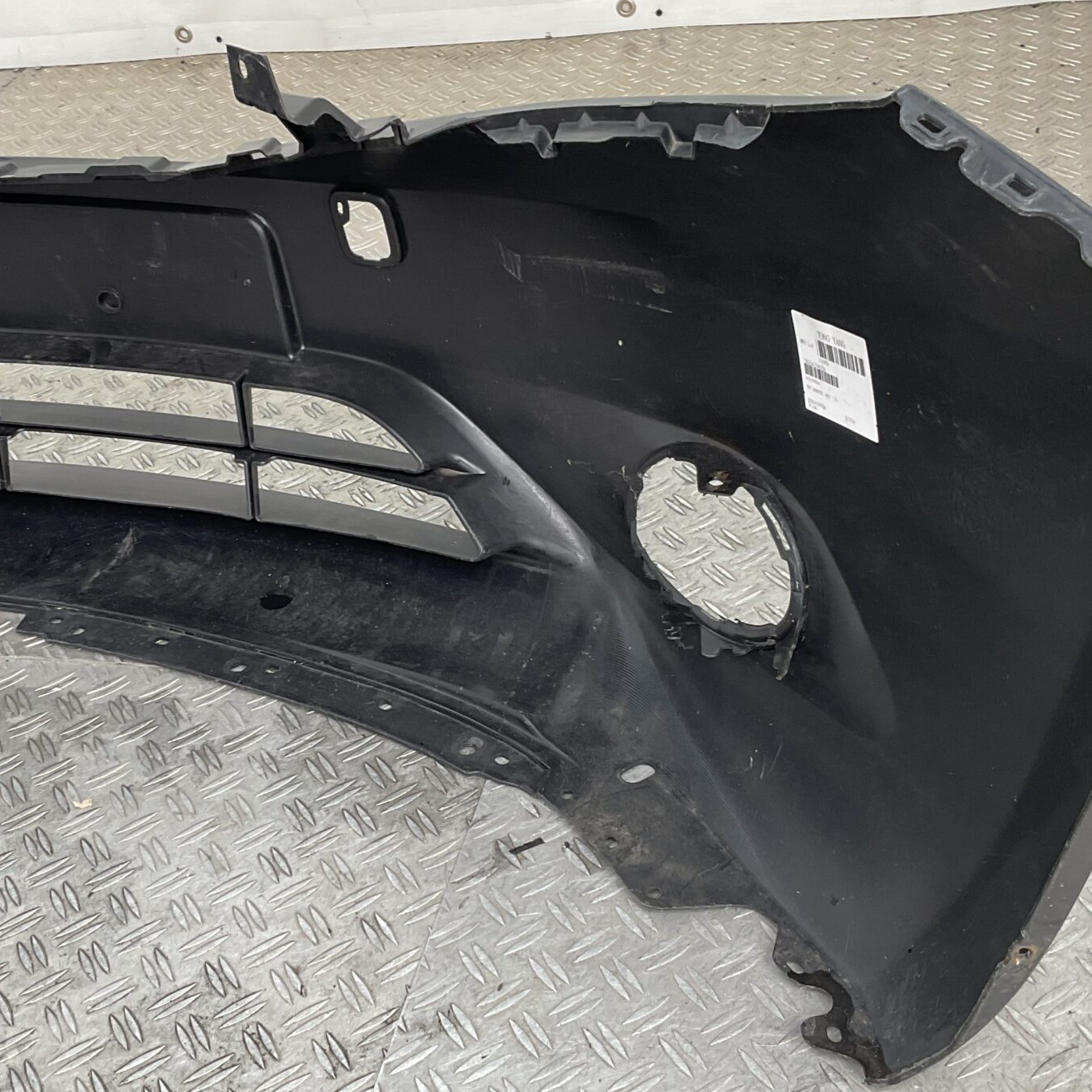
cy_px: 584
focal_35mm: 48
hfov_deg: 35.3
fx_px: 1713
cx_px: 489
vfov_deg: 35.3
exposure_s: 1/100
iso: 20
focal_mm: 3
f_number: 1.8
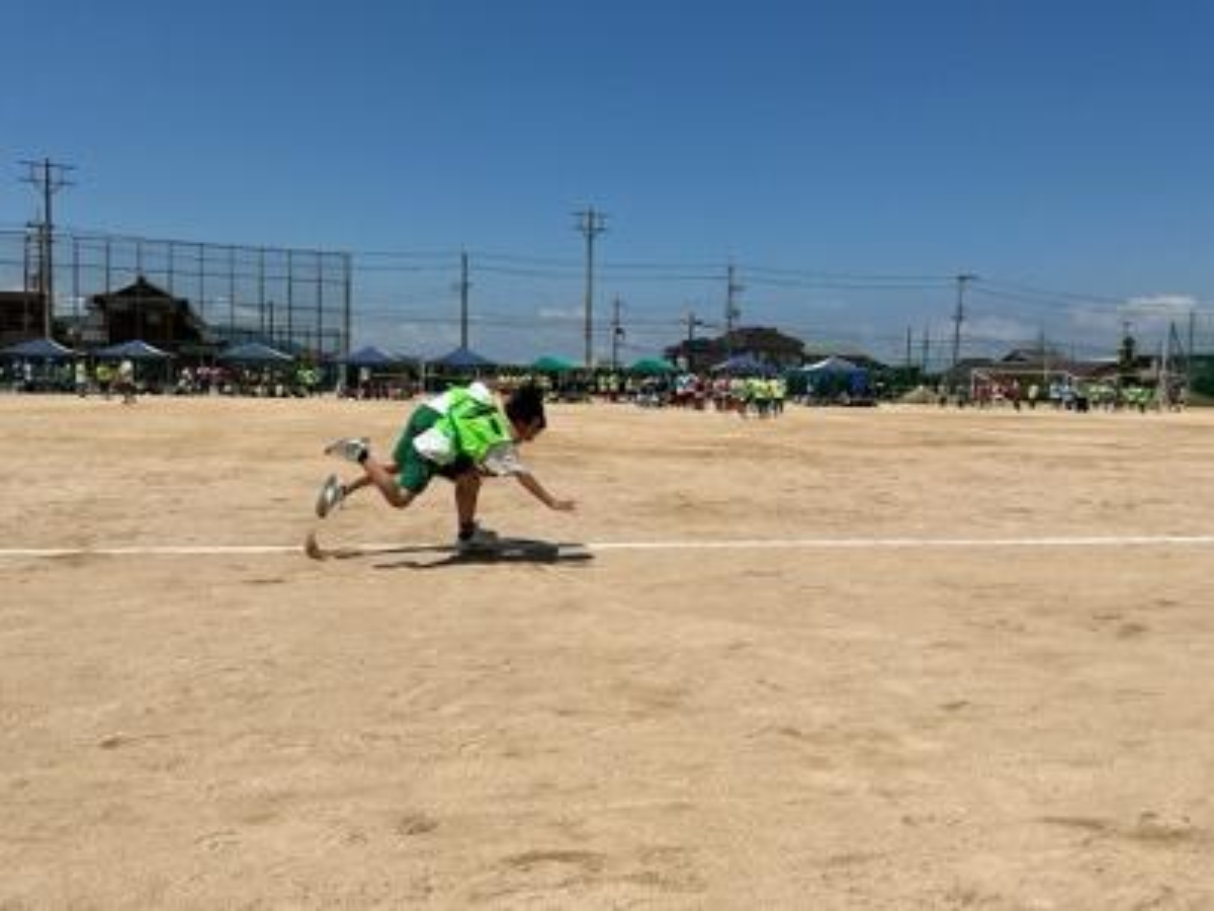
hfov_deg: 61.7
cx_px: 607
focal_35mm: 29
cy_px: 456
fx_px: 1017
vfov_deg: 48.2
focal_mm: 3
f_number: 1.8
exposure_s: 1/4785
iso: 25
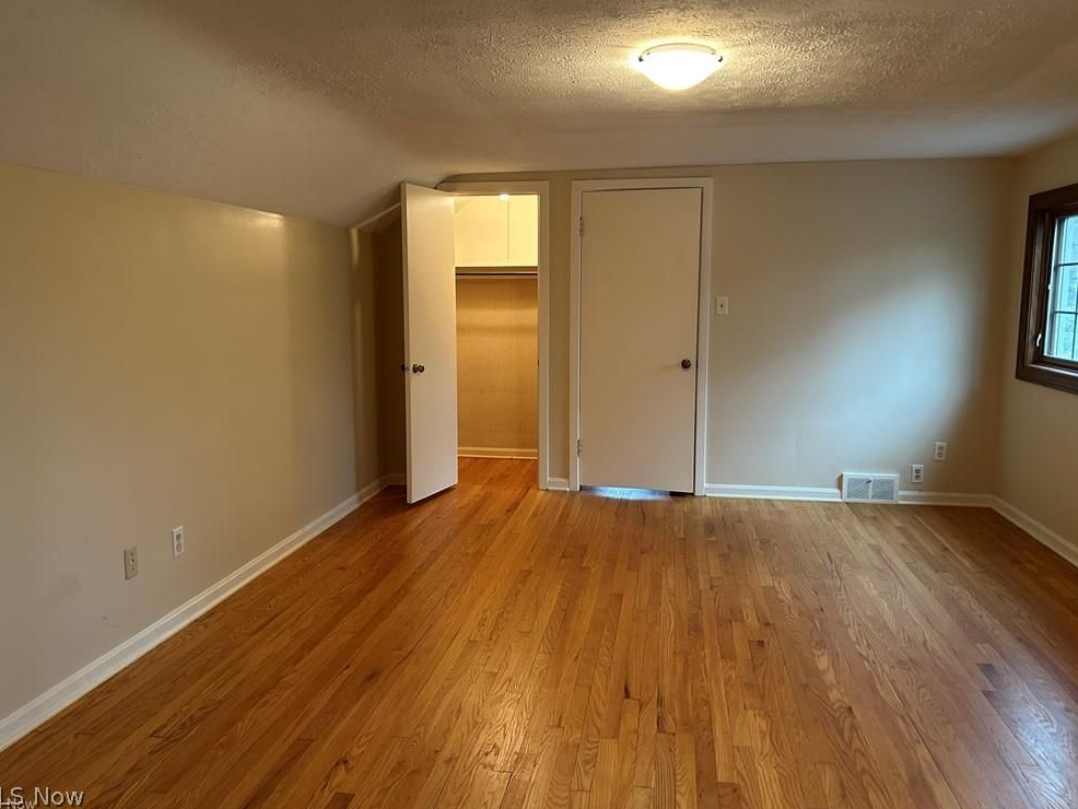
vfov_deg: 51.4
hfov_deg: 65.3
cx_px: 530
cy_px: 395
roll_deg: +0.6
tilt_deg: -7.4
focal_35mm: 27
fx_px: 841
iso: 200
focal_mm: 5.7
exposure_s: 1/60
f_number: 1.5
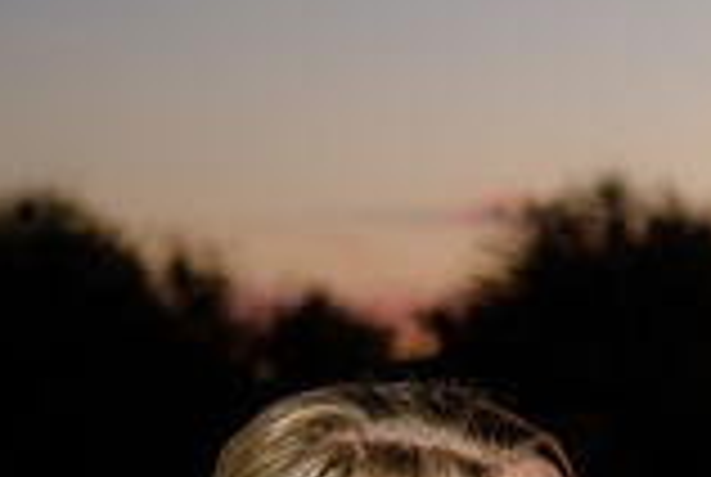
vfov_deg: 6.6
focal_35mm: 205
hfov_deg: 9.5
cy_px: 709
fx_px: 4056
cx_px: 1282
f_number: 4
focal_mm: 56
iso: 640
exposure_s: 1/200
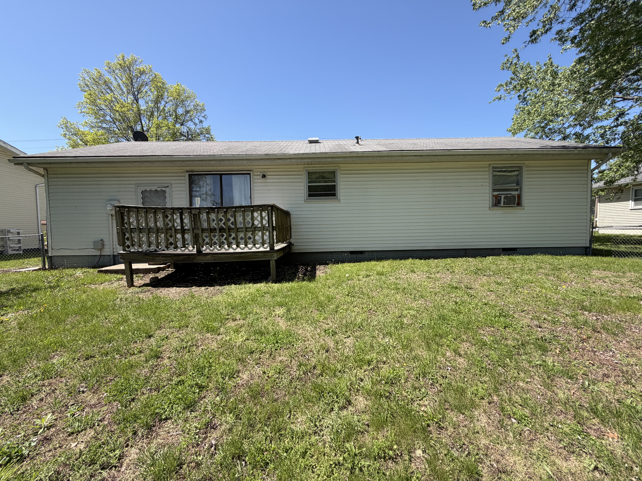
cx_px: 321
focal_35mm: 14
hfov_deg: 102.1
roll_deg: +0.6
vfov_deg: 85.7
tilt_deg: -3.6
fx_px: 260
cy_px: 240
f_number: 2.2
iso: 40
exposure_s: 1/770
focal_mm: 2.22
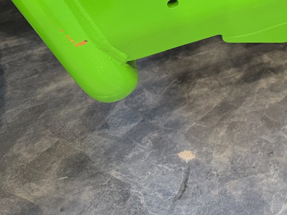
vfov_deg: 21.8
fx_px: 522
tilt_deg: -31.8
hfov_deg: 27.5
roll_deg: -1.5
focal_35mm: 63
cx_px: 333
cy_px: -32
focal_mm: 6.76
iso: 200
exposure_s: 1/63
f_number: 1.78
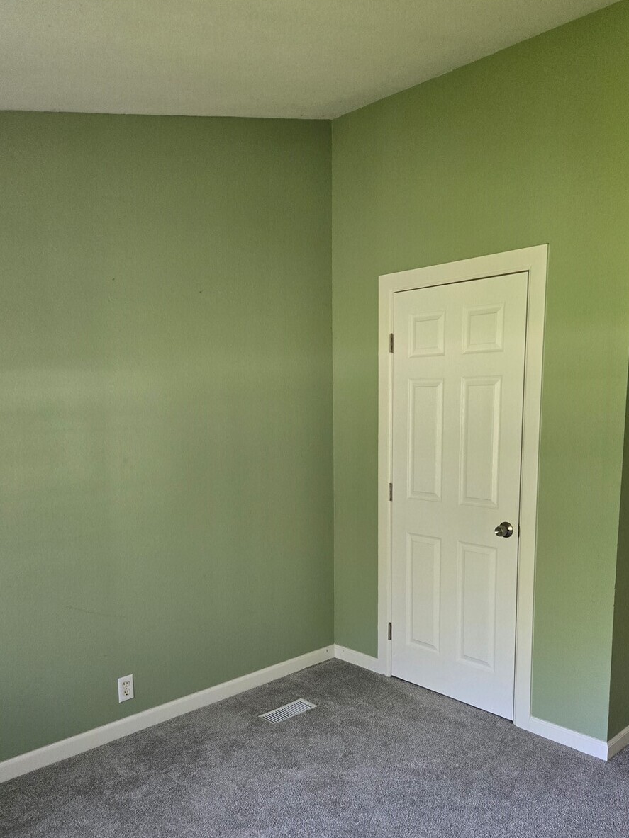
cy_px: 502
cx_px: 349
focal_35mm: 28
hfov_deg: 49.6
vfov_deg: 62.9
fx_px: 678
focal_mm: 5.4
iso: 500
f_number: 1.8
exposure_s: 1/120
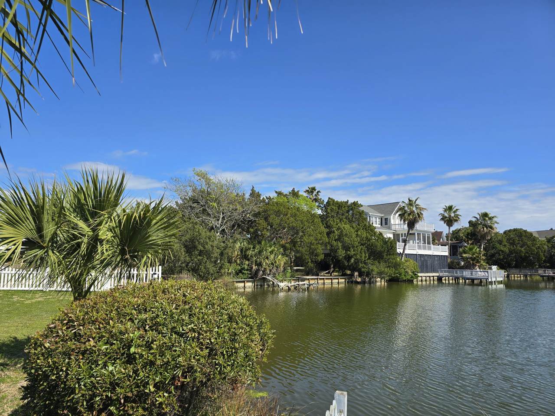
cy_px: 208
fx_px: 369
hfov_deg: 73.9
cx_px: 278
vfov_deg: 58.9
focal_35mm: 23
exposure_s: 1/900
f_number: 1.7
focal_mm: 6.3
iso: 12
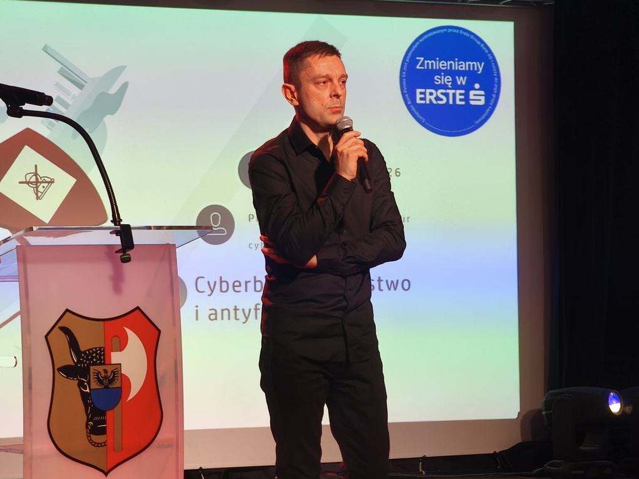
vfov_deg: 12.3
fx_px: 2215
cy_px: 240
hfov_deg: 16.4
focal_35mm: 120
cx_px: 320
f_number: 2
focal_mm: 8.8
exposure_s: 1/99.9
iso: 1250
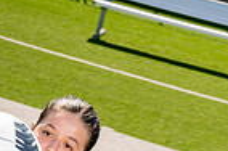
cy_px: 337
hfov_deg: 12.6
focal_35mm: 162
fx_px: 1024
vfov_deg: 7.9
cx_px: 21
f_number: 11
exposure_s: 1/250
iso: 320
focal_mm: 51
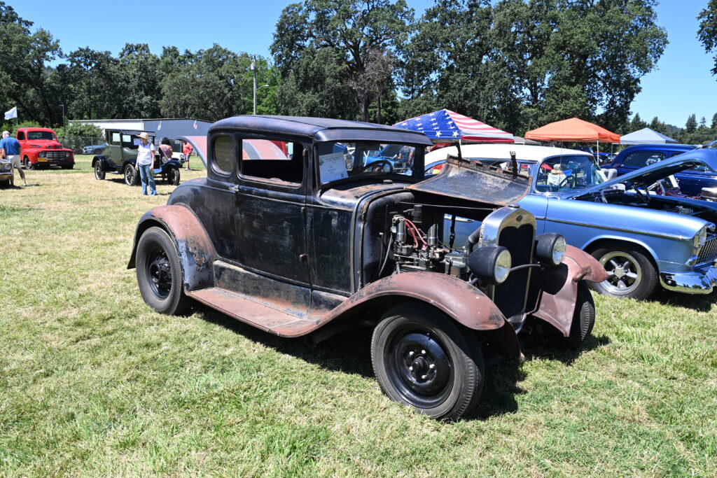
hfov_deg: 64.5
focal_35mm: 28
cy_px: 239
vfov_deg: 45.7
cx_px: 358
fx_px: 568
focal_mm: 19
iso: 100
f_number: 6.3
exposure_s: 1/320
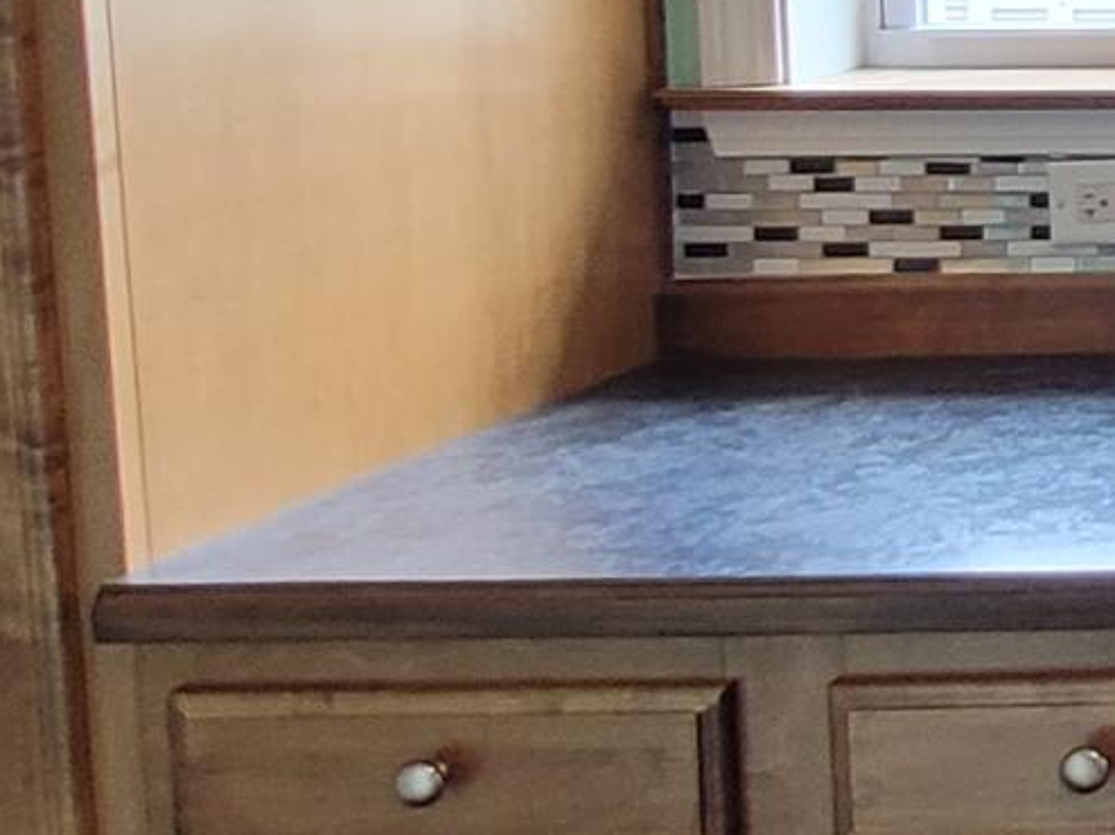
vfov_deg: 18.0
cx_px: 2291
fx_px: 2543
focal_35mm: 79
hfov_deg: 17.2
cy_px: -93
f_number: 2.2
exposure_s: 1/60
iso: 64
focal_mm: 1.74
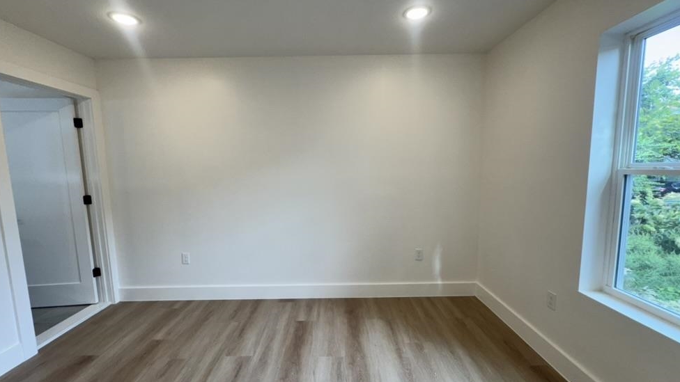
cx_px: 336
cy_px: 200
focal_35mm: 16
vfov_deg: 67.0
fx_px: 288
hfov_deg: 99.4
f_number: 2.2
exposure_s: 1/120
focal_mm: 2.22
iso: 64
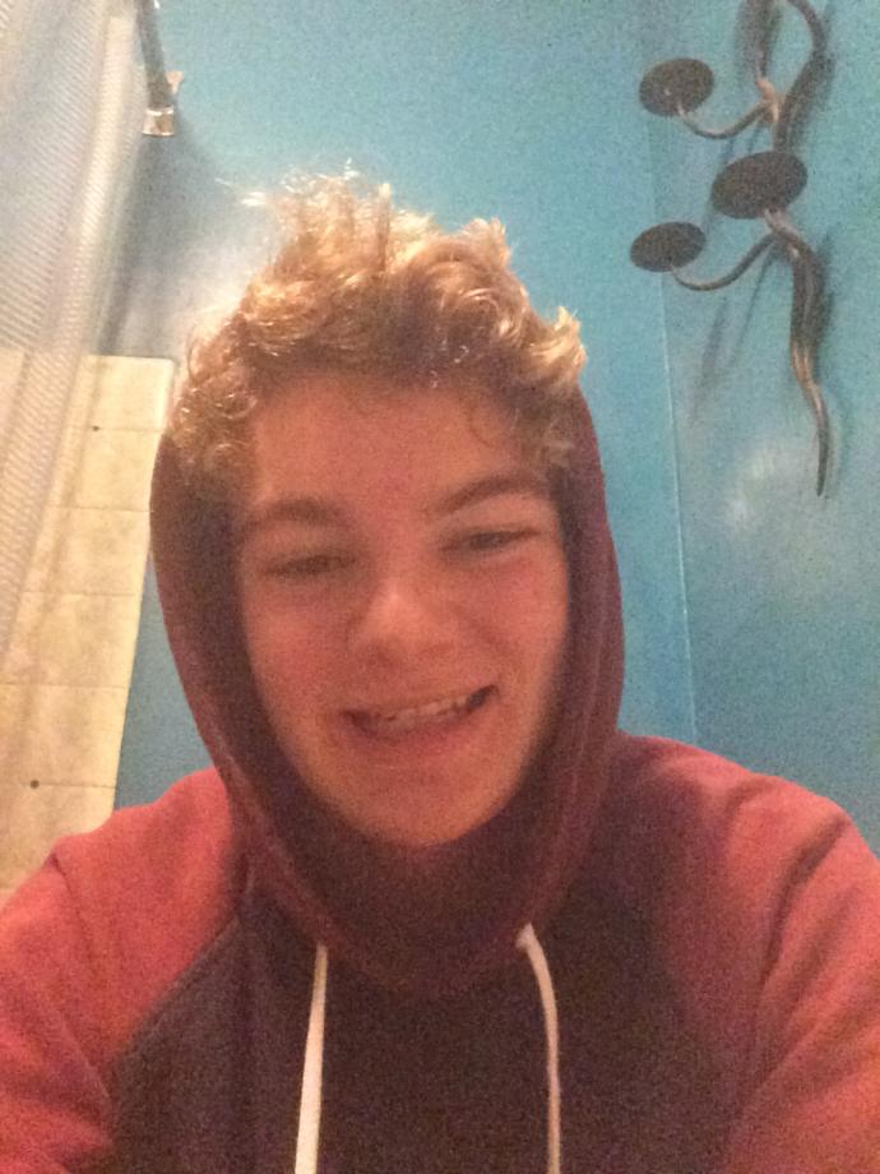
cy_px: 587
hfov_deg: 45.4
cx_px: 440
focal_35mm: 31
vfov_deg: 58.4
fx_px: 1051
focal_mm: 2.15
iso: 1600
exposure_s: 1/15
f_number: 2.4
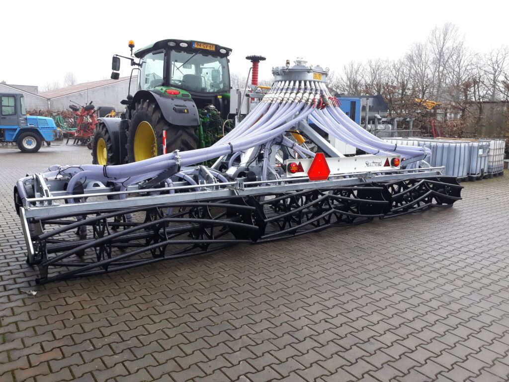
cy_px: 191
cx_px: 254
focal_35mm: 27
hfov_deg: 65.3
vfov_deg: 51.4
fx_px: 397
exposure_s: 1/115
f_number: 1.7
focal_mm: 3.7
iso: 40
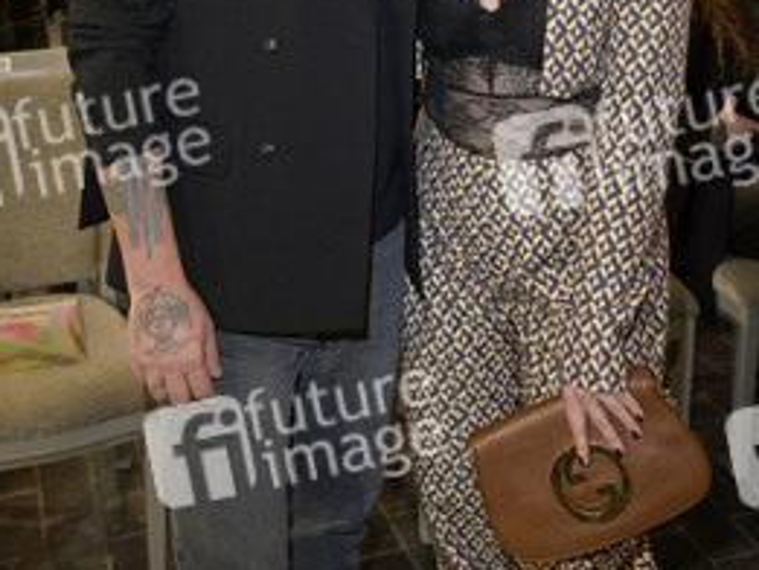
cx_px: 378
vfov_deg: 24.9
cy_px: 3
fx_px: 1228
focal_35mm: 56
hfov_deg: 34.3
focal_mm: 38
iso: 1000
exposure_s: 1/80
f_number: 5.6
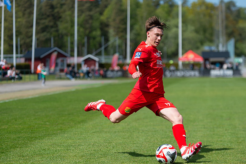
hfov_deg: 15.5
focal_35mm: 132
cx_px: 123
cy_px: 82
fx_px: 903
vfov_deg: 10.4
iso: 100
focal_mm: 112
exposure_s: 1/1600
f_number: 3.2
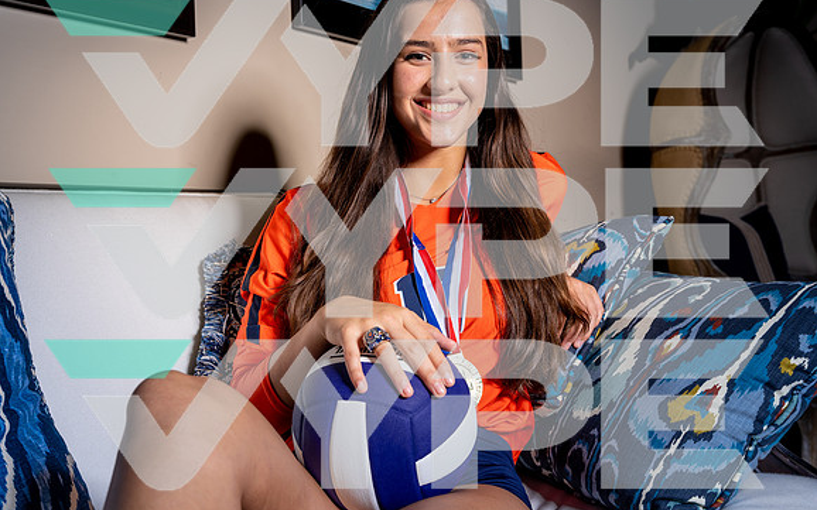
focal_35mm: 43
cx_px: 408
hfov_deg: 46.2
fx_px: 957
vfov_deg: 29.8
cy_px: 244
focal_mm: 42
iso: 100
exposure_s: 1/250
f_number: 5.6
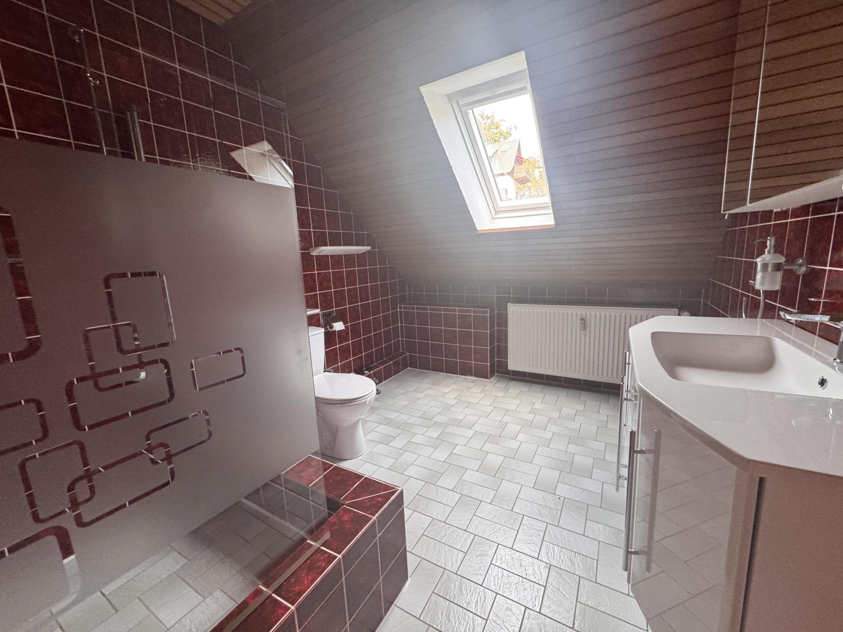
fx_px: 341
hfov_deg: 102.1
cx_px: 422
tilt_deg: -9.9
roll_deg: +2.4
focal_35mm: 14
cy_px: 316
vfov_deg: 85.7
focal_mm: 2.22
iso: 500
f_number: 2.2
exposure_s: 1/60
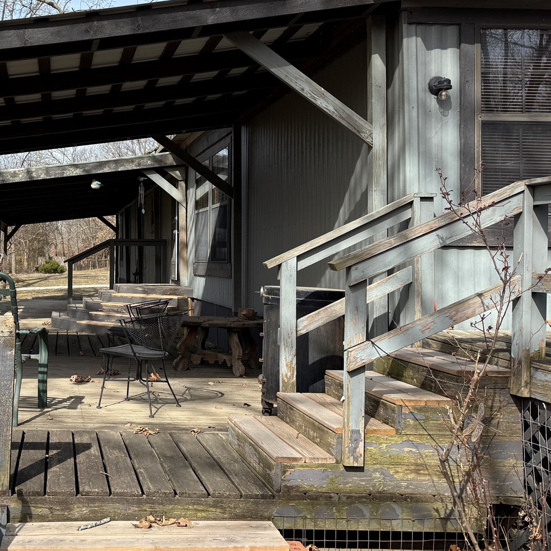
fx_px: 720
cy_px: 230
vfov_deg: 41.7
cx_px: 73
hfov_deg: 39.3
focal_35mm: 40
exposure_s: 1/2299
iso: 80
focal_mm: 6.76
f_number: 1.78
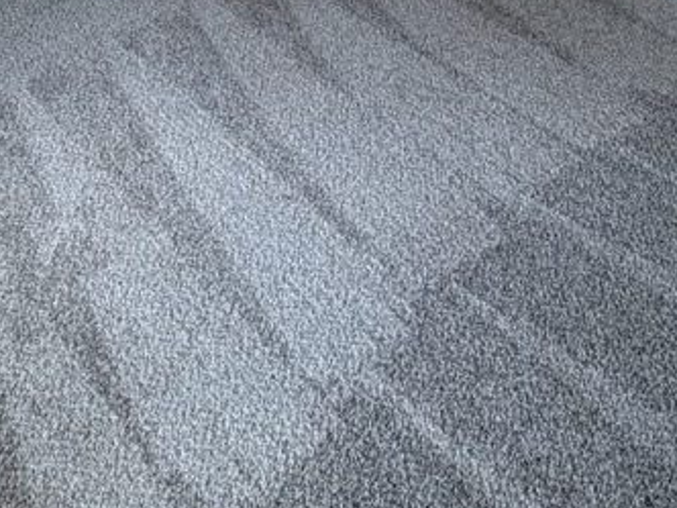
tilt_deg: -13.6
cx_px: 387
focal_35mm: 54
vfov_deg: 21.3
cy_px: -318
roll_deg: -1.5
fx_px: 1056
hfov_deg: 35.5
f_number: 2.2
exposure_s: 1/120
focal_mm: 2.22
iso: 80
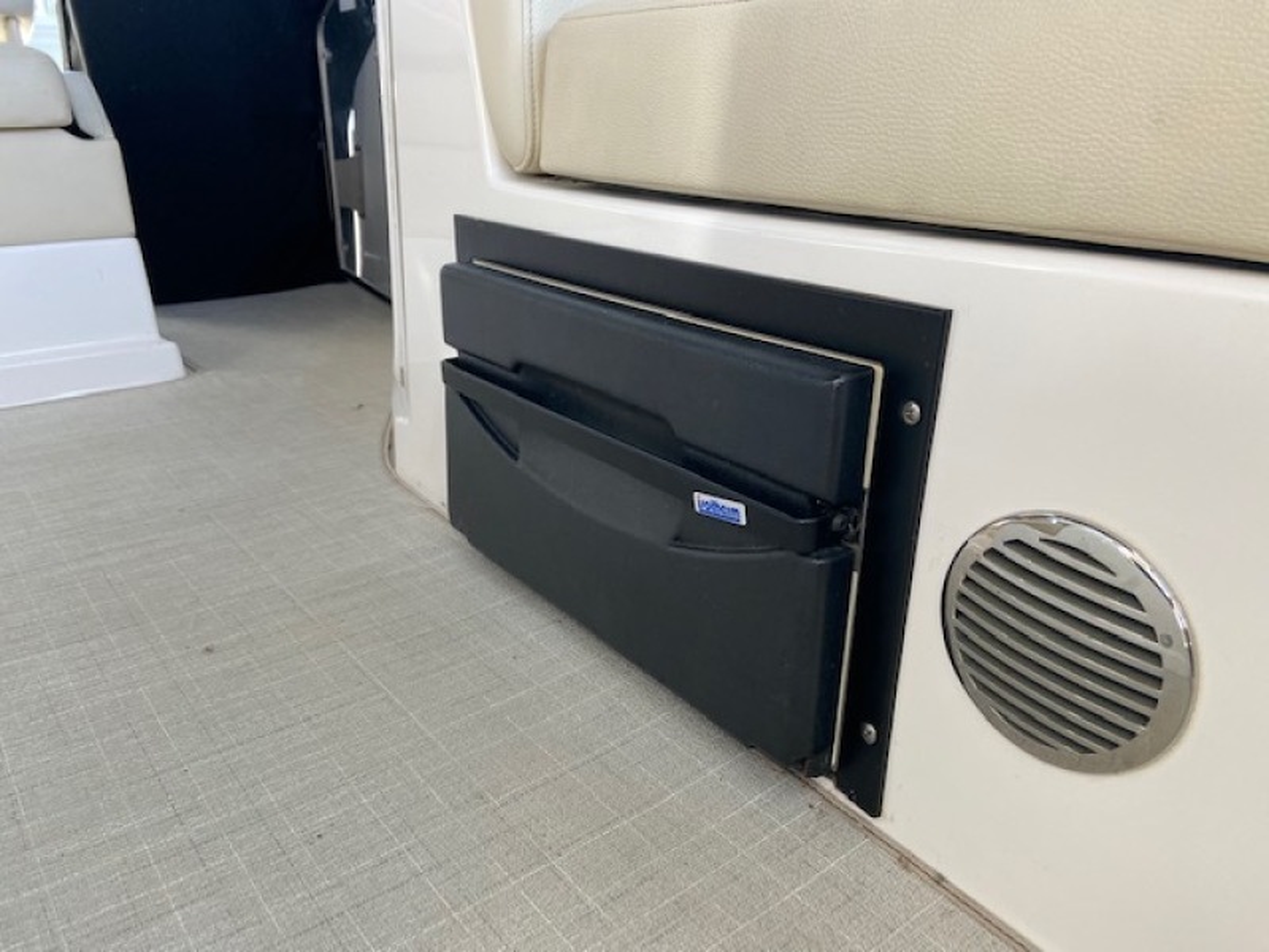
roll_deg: -2.2
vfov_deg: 53.1
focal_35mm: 26
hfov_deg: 67.3
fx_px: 953
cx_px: 634
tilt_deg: -20.6
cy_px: 476
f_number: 1.8
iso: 125
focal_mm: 4.25
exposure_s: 1/121
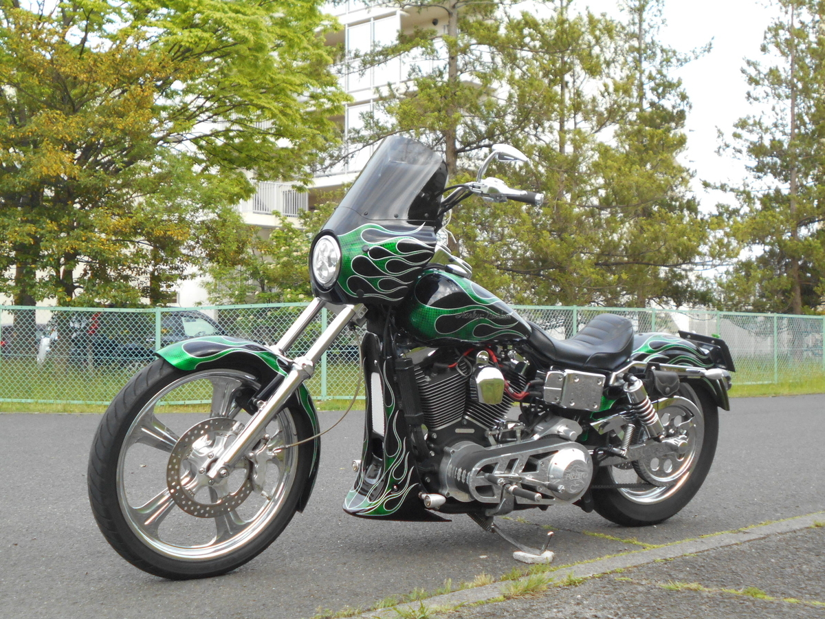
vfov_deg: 29.1
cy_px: 310
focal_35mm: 50
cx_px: 412
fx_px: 1192
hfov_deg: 38.2
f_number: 4.5
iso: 220
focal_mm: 8.8
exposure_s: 1/250
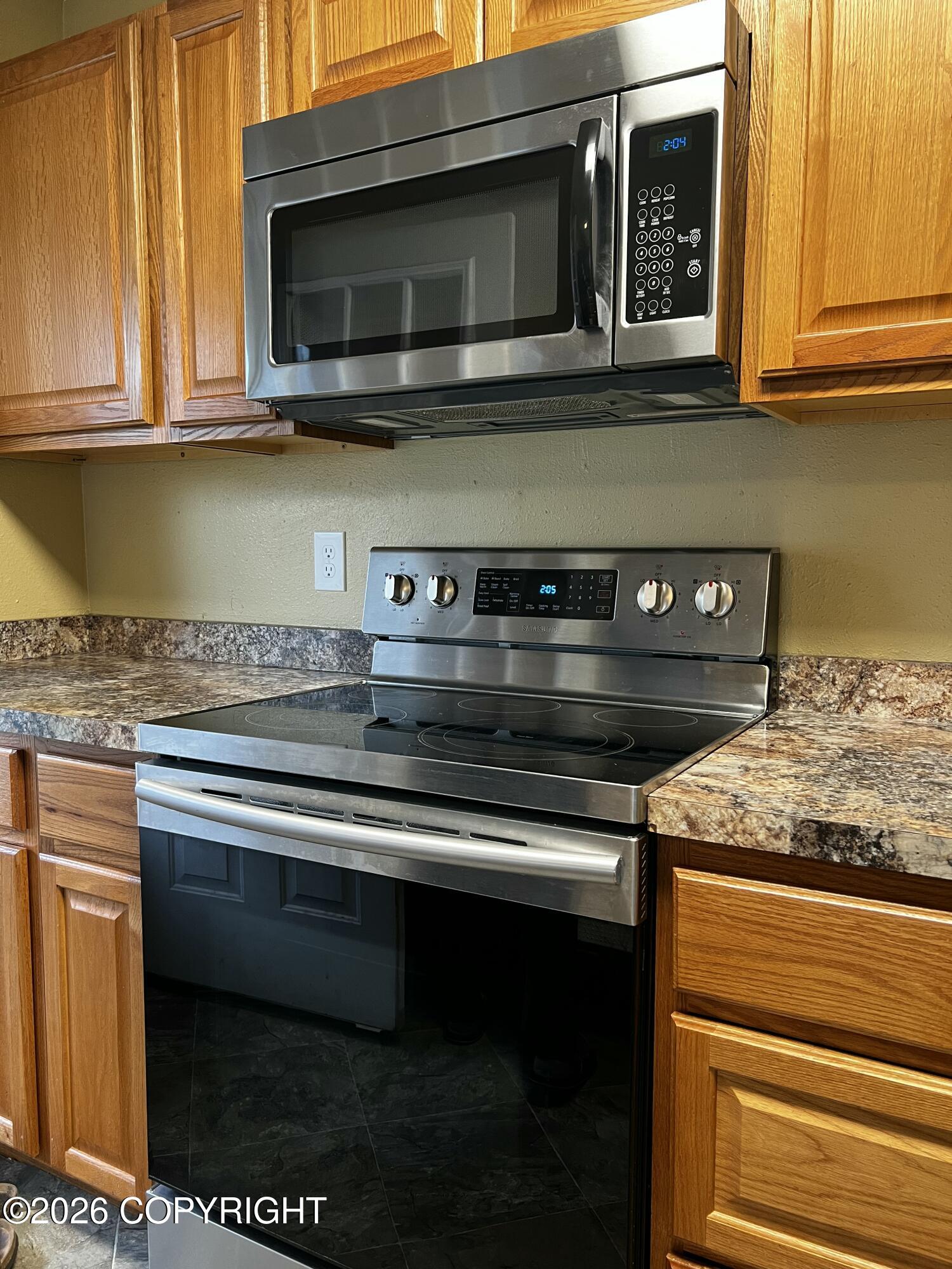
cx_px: 476
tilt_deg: -5.7
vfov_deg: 67.3
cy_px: 634
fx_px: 953
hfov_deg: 53.1
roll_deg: +0.3
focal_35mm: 26
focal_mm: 5.7
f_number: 1.5
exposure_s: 1/60
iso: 160
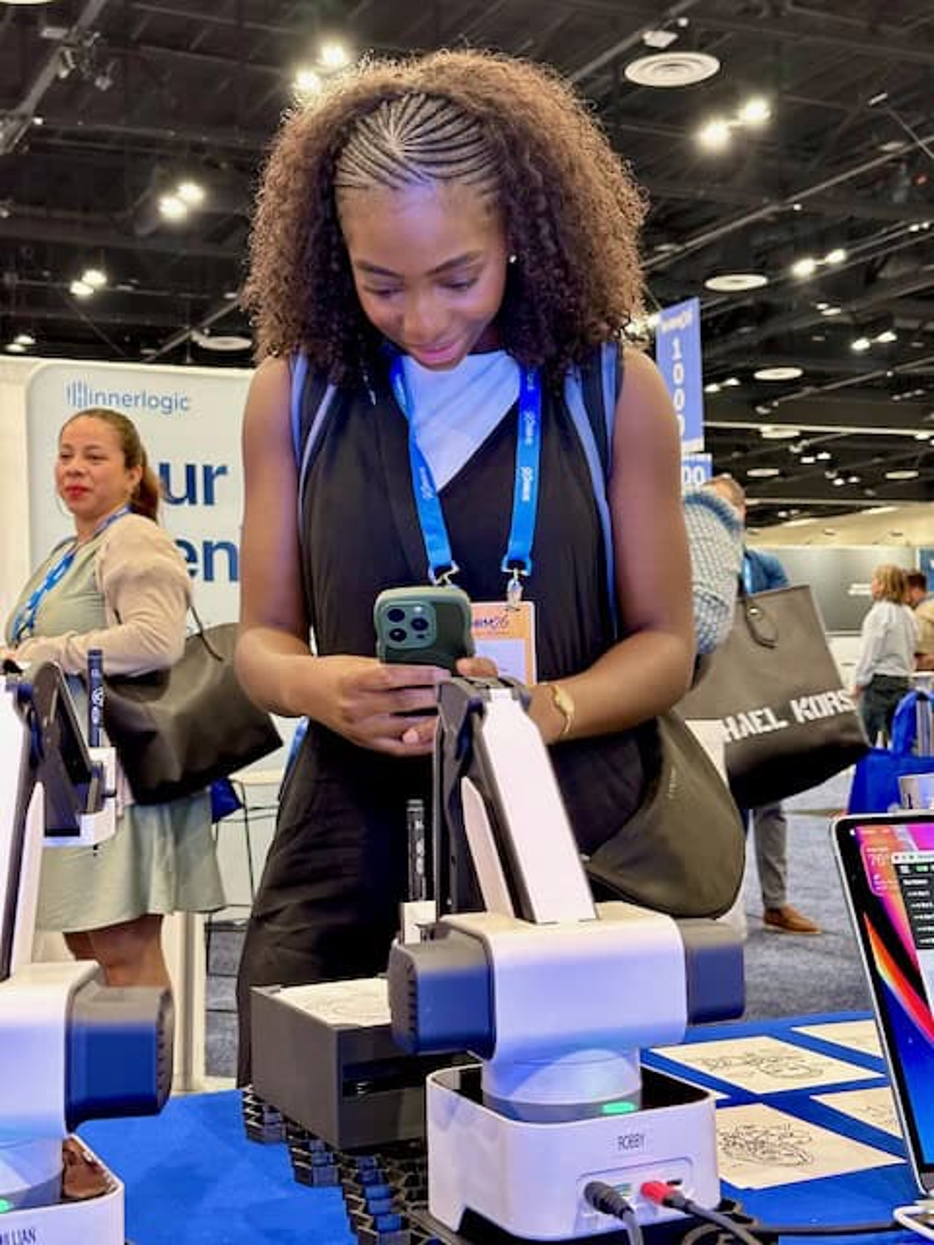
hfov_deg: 30.3
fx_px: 1727
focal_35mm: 48
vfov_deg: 39.7
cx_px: 467
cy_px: 622
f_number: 1.8
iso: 250
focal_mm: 6.9
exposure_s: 1/40
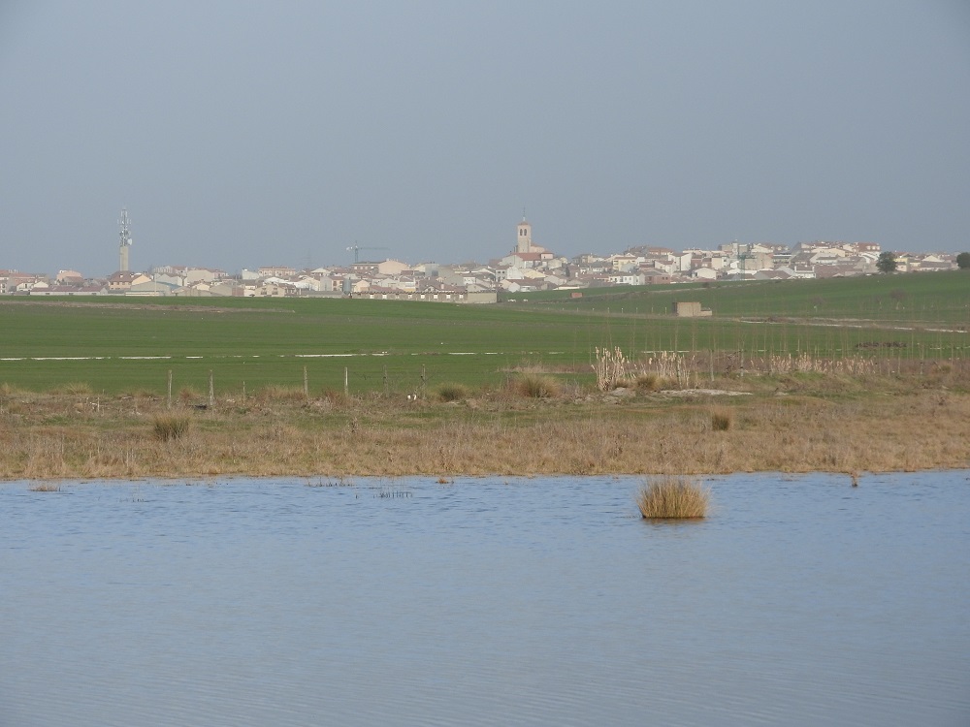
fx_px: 7005
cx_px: 485
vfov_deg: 5.9
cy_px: 364
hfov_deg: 7.9
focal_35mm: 250
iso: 100
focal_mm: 44.8
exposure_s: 1/250
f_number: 5.5
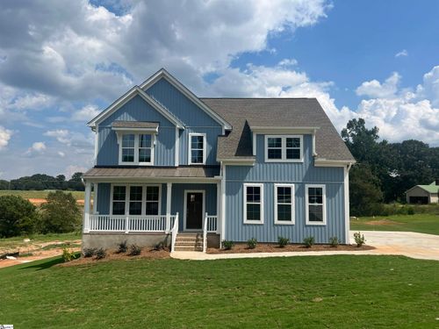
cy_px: 164
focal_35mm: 26
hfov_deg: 67.3
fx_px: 330
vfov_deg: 53.1
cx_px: 220
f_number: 1.5
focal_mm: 5.7
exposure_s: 1/6579
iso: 50
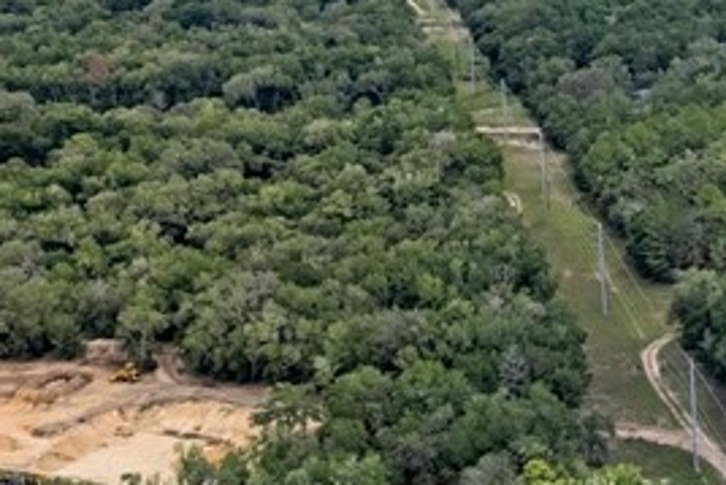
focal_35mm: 89
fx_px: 1796
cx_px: 1010
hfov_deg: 20.4
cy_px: 221
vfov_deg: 15.4
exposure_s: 1/1600
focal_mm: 8.38
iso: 100
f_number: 2.8
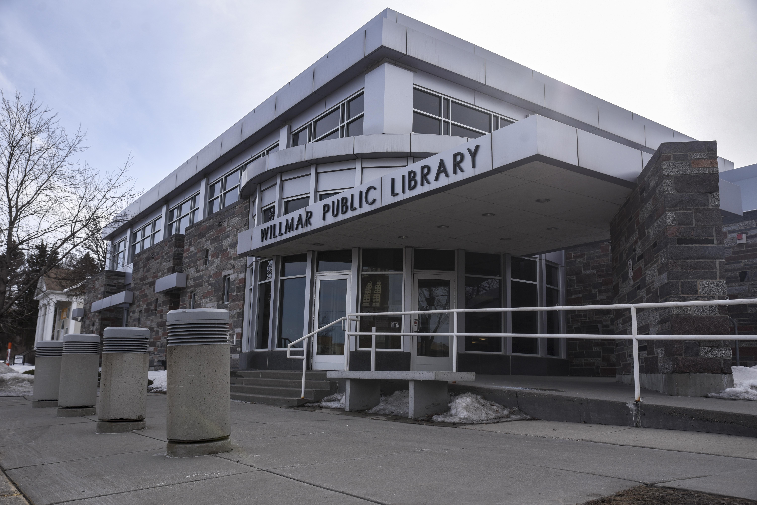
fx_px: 673
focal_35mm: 32
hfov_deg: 58.7
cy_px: 252
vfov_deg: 41.1
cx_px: 378
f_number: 11
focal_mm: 32
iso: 200
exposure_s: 1/1600
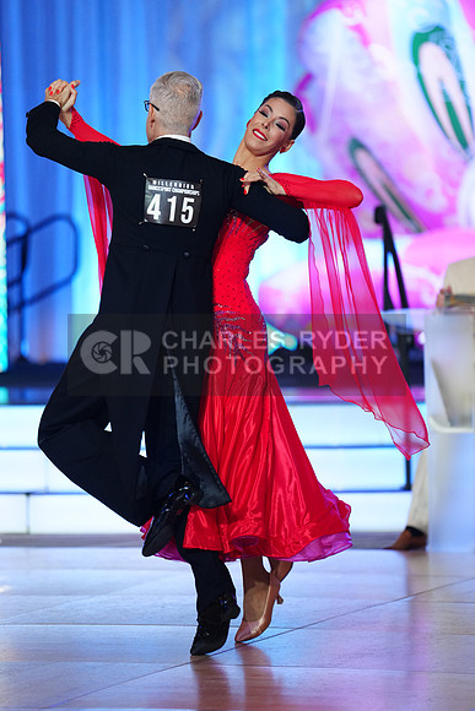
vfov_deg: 10.3
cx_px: 238
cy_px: 356
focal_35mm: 200
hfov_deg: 6.9
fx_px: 3956
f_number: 2.8
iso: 1250
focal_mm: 200
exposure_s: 1/500
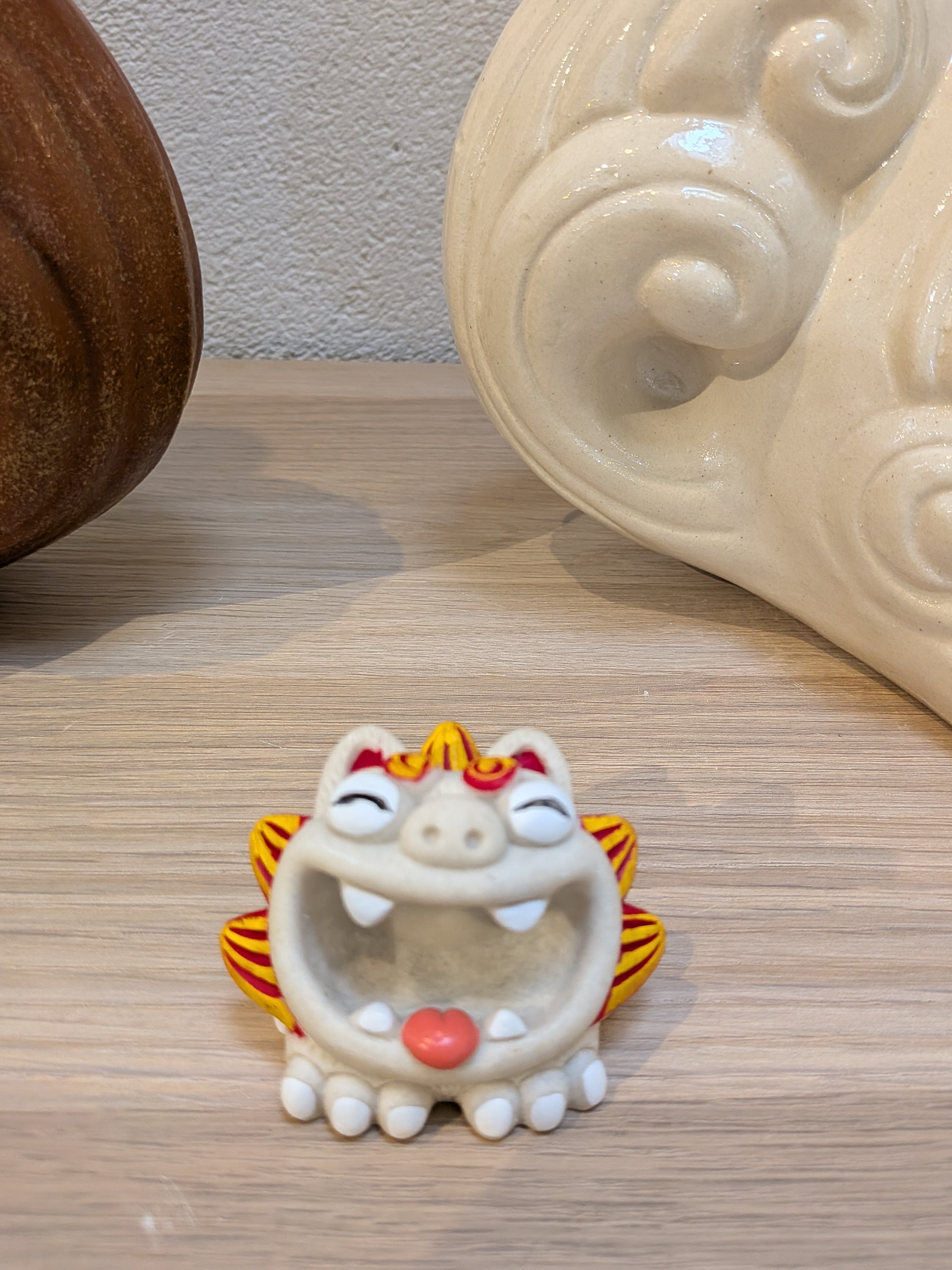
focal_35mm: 28
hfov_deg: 49.7
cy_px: 582
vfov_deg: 63.4
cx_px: 511
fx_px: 1027
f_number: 1.7
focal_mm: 4.53
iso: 37
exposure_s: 1/171
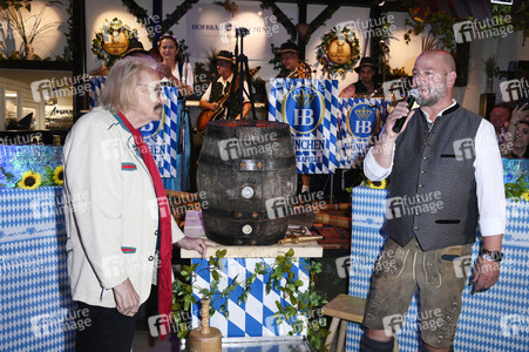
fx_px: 470
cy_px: 176
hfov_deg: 58.8
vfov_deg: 41.1
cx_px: 264
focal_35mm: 32
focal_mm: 32
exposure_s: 1/200
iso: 2500
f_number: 5.6
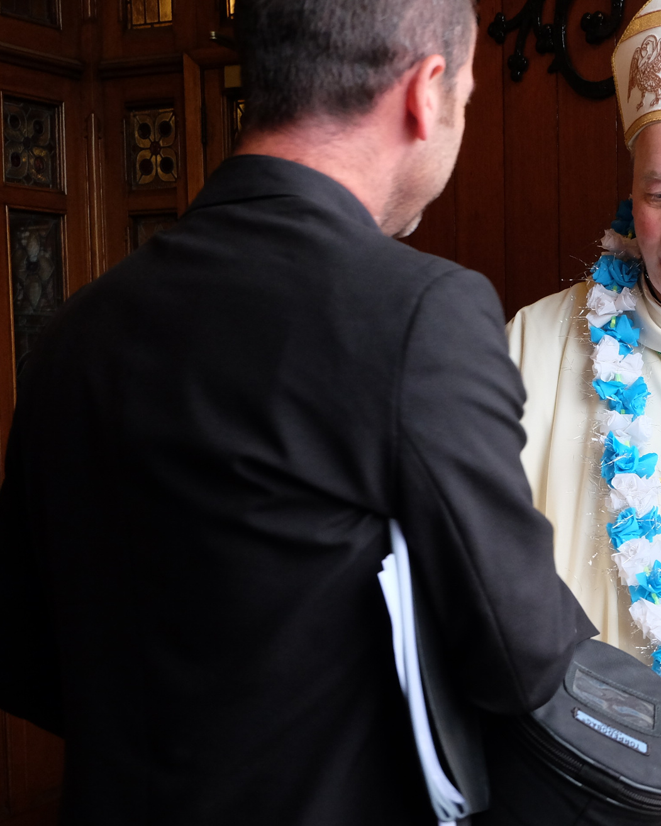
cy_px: 427
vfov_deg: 31.5
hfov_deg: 24.3
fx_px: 1467
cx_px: 648
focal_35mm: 60
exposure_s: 1/100
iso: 1250
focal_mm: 23.2
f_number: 5
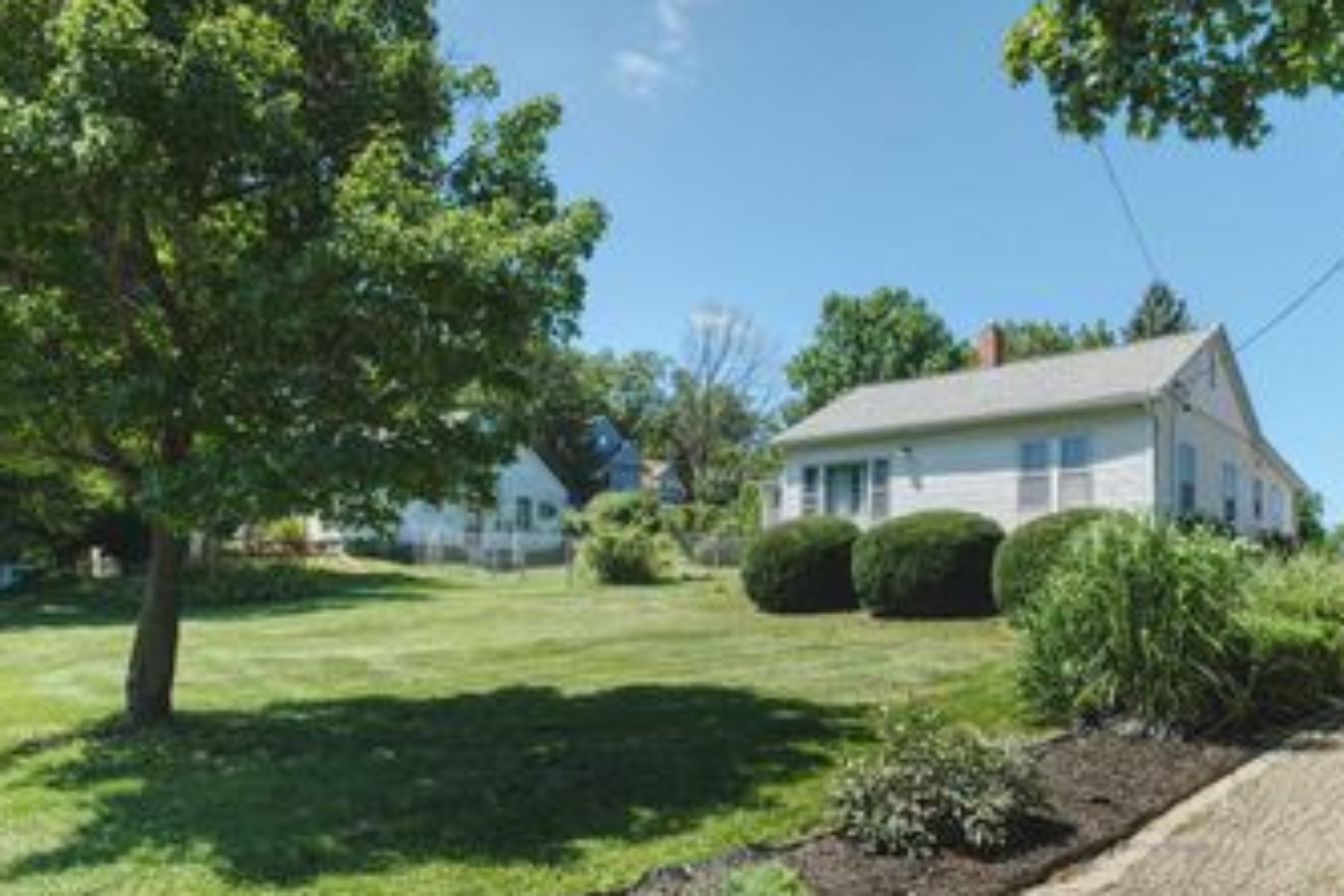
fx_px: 896
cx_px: 860
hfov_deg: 72.2
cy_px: 571
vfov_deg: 52.4
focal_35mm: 24
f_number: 7.1
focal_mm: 16
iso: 125
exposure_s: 1/60
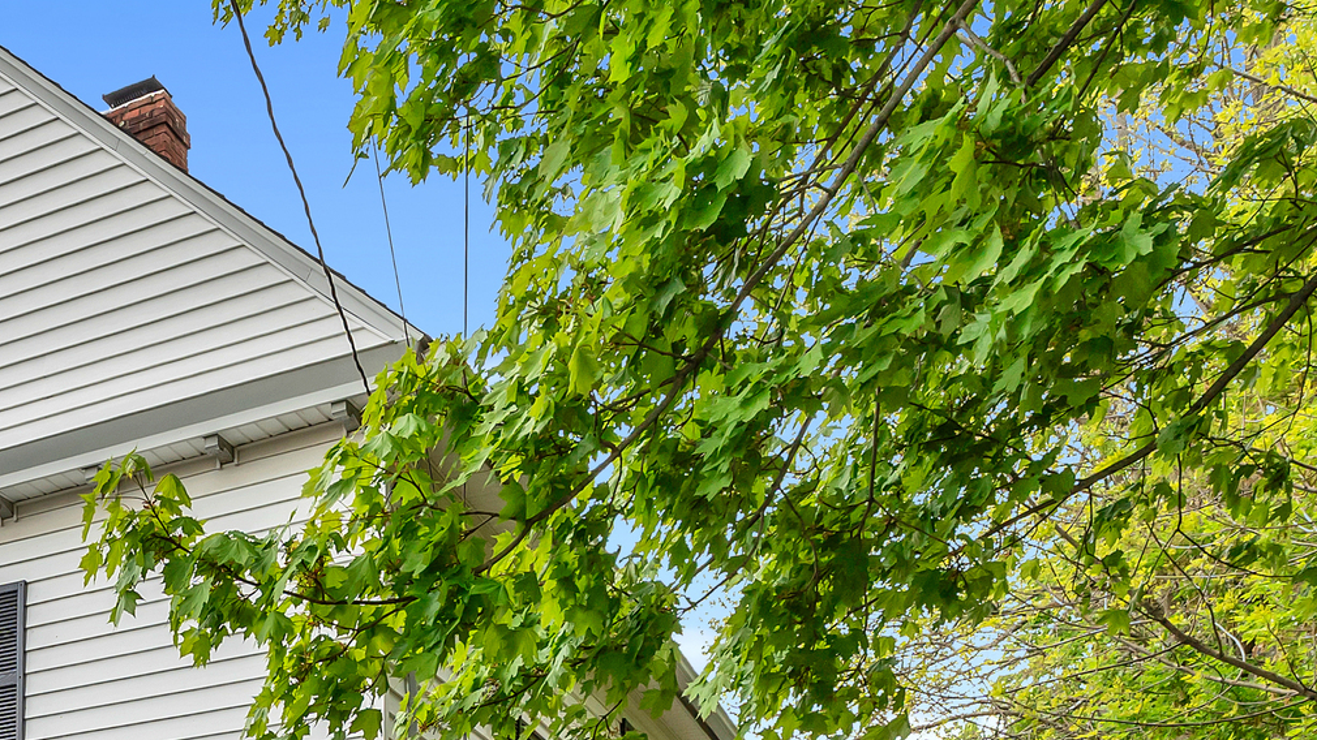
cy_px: 1131
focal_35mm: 51
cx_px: -102
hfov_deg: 35.3
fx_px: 1781
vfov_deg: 20.0
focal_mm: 16
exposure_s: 1/60
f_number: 8
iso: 250
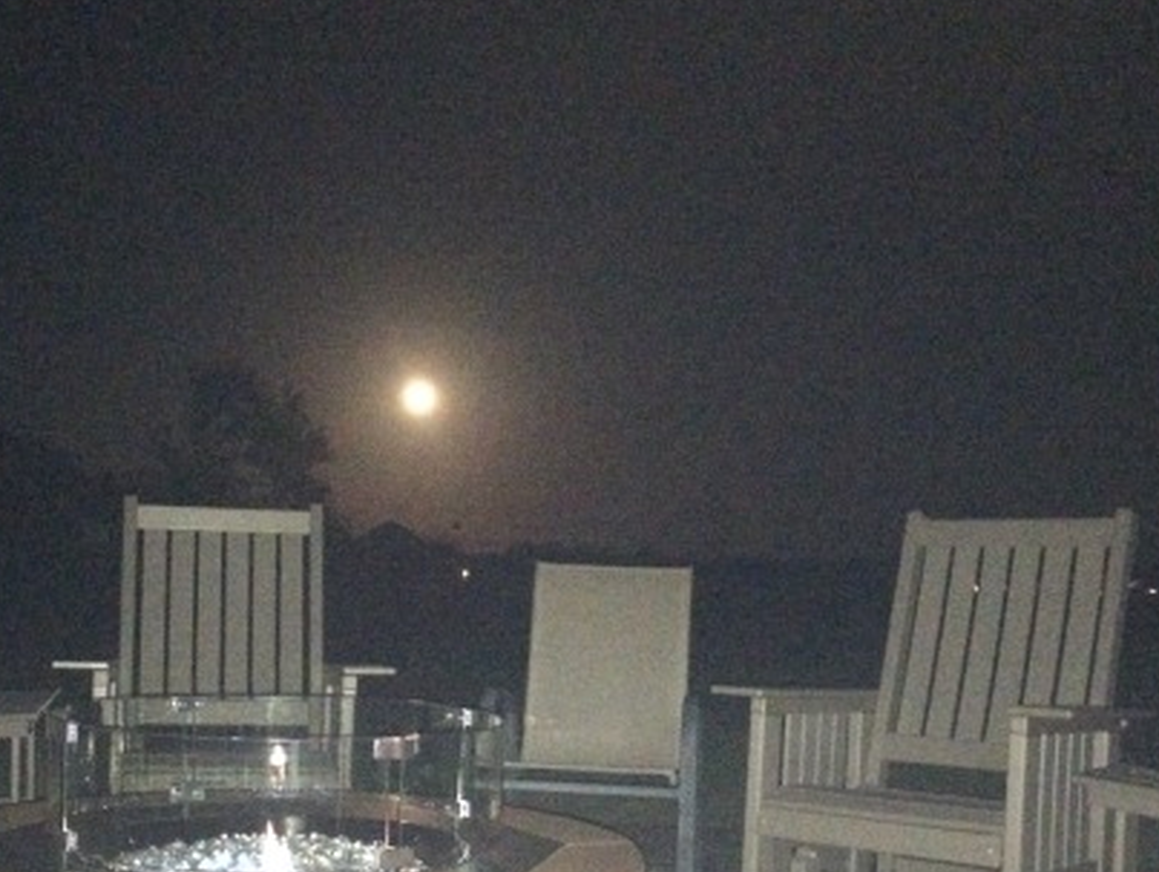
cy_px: 650
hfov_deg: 41.1
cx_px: 512
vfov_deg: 31.0
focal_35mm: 46
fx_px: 1542
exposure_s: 1/16
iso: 2000
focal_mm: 4.15
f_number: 2.2
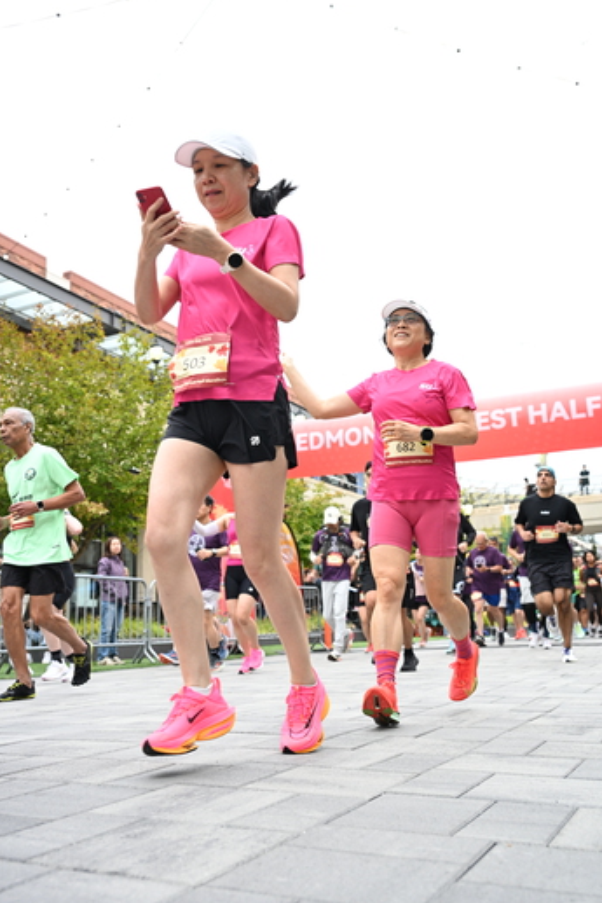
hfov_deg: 40.0
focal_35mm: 33
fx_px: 827
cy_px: 456
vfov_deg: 57.2
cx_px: 313
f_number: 4
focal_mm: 31
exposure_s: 1/640
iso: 2000
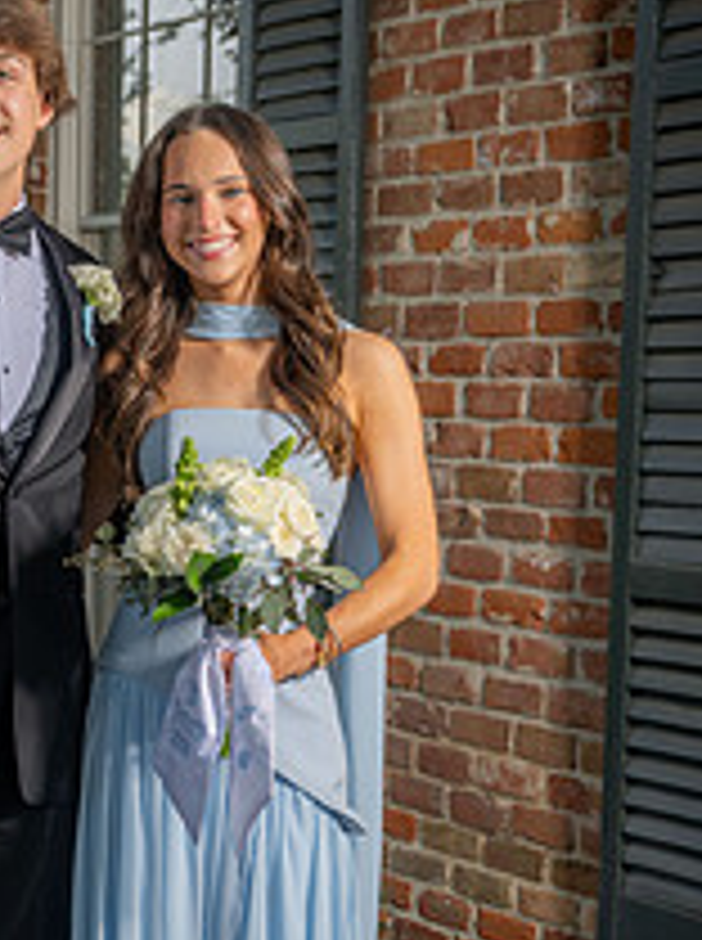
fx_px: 2251
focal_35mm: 83
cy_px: 675
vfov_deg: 23.4
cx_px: 117
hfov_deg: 17.5
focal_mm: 40
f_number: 5
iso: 100
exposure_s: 1/160
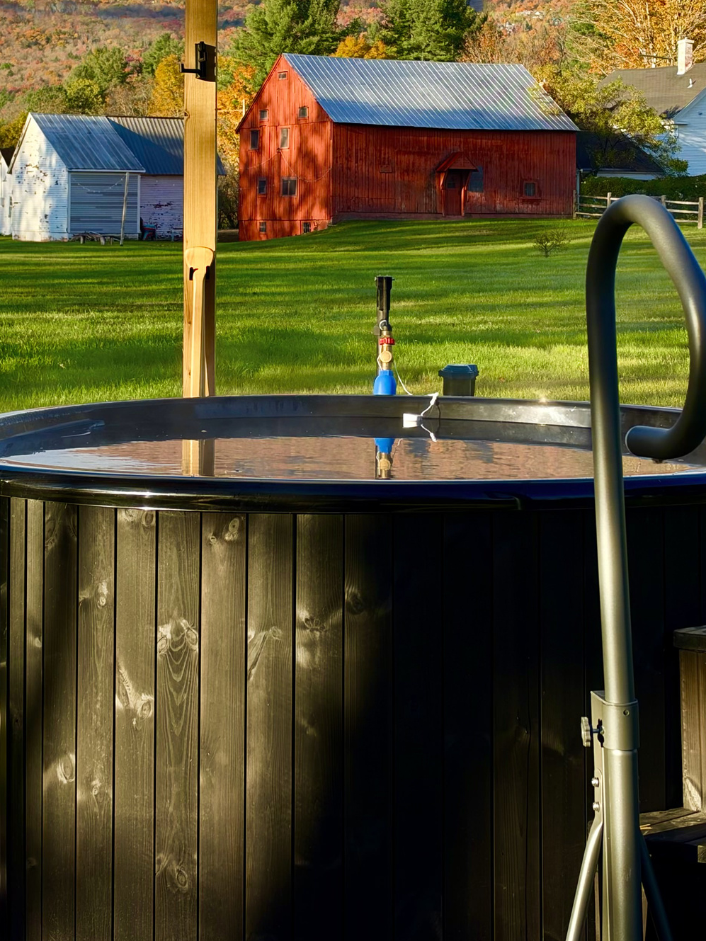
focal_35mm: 78
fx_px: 2121
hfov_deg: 18.9
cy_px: 208
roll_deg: -0.2
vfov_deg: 24.7
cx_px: 323
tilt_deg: +0.0
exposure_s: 1/1618
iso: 64
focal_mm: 6.93
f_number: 1.8
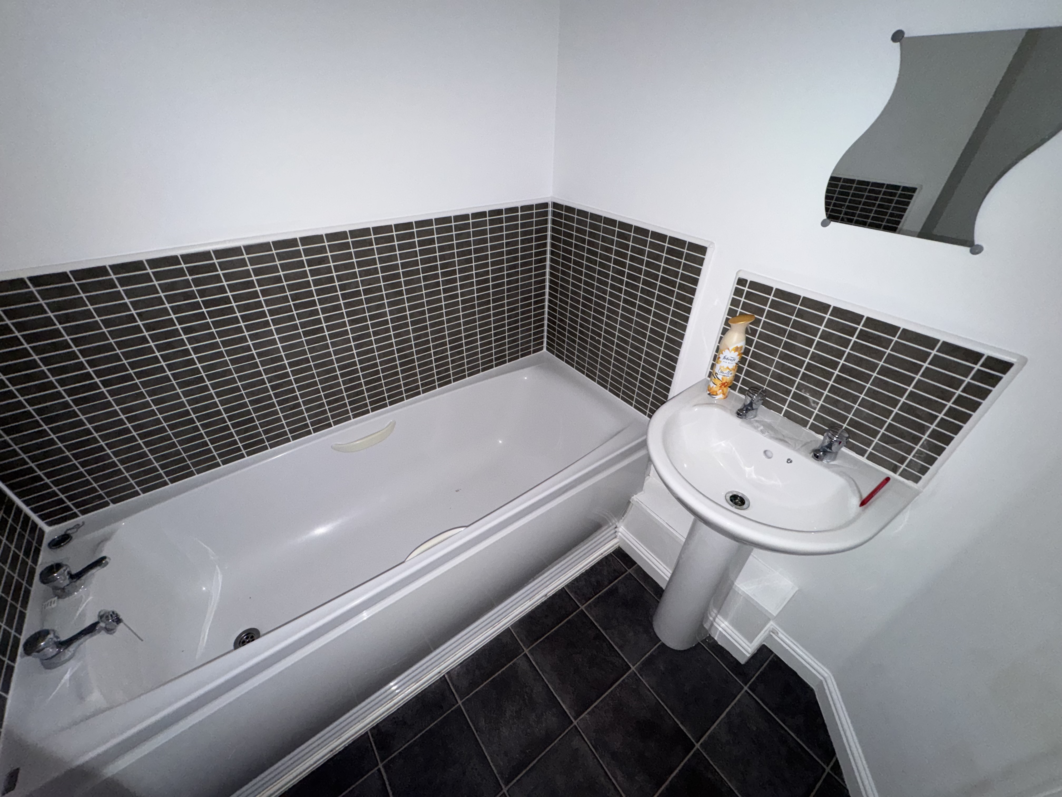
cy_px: 398
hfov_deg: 102.1
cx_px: 531
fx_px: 430
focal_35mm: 14
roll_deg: -1.5
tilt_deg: -34.7
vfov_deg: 85.7
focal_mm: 2.22
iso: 125
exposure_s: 1/30
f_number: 2.2
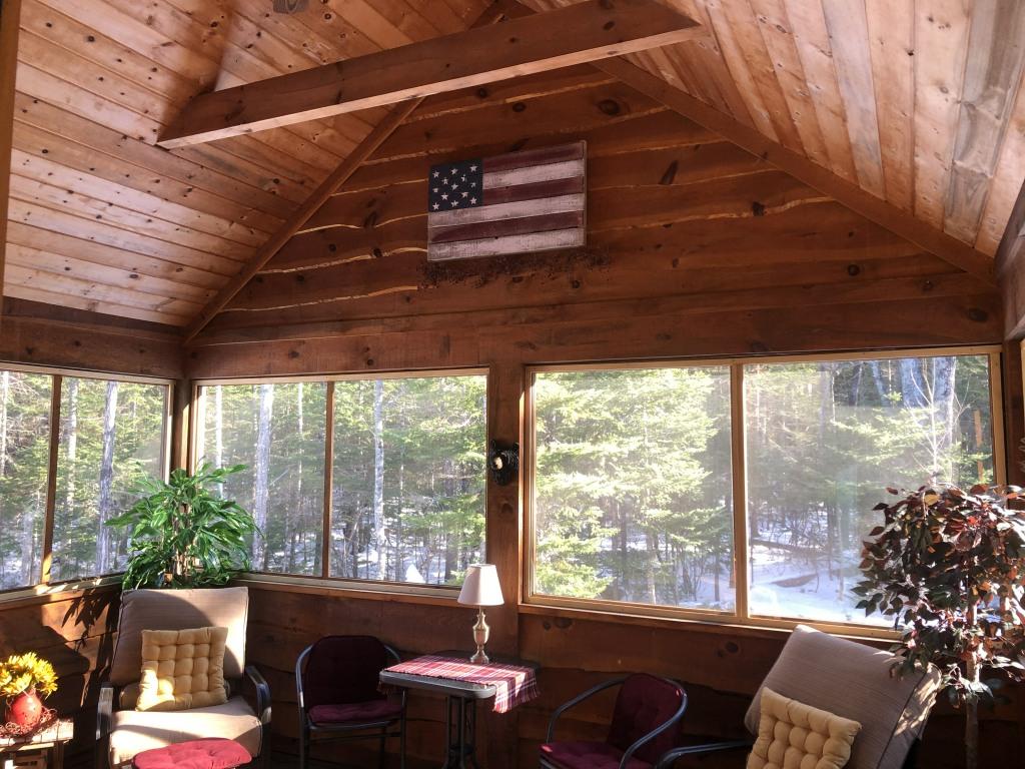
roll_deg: -1.0
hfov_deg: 63.4
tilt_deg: +4.4
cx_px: 512
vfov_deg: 49.7
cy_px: 384
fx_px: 829
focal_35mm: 28
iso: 25
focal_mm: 3.99
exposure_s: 1/40
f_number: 1.8
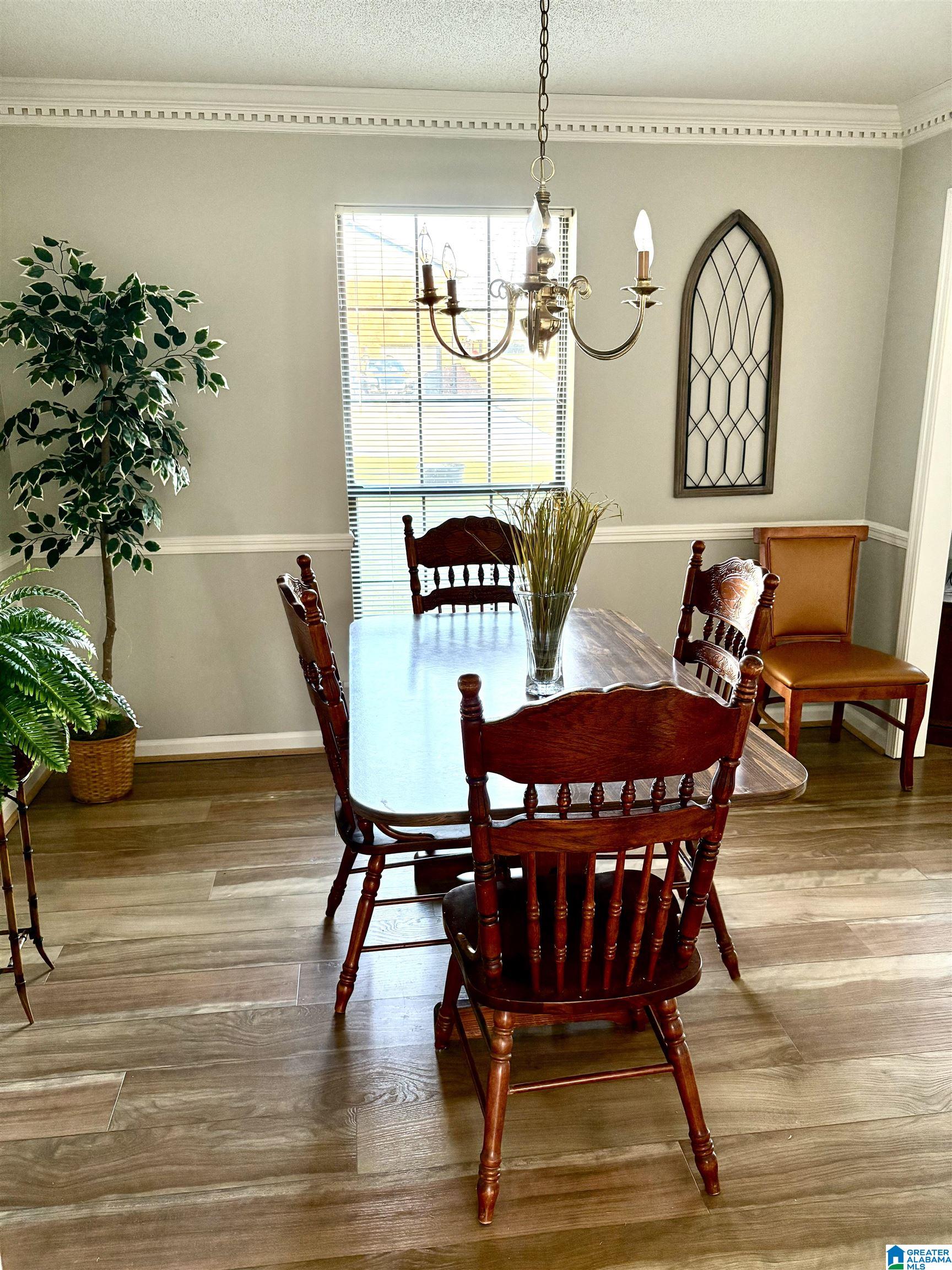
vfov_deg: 67.3
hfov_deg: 53.1
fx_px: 953
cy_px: 635
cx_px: 476
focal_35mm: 26
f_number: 1.6
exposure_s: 1/60
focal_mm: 5.96
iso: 200
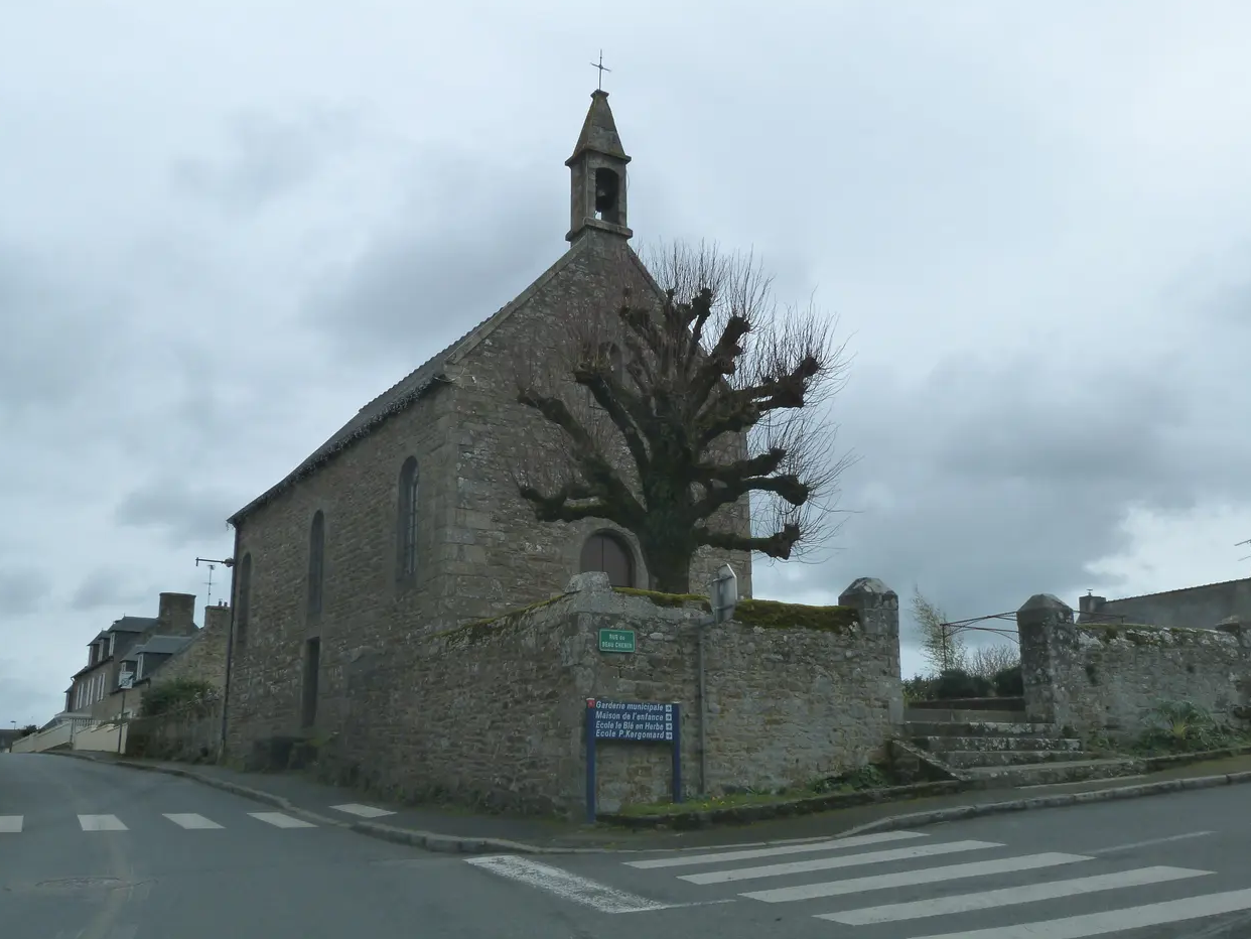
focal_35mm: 34
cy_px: 458
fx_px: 1229
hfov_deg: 53.9
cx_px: 634
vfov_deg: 41.8
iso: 160
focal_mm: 5.9
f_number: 5.6
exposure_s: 1/320
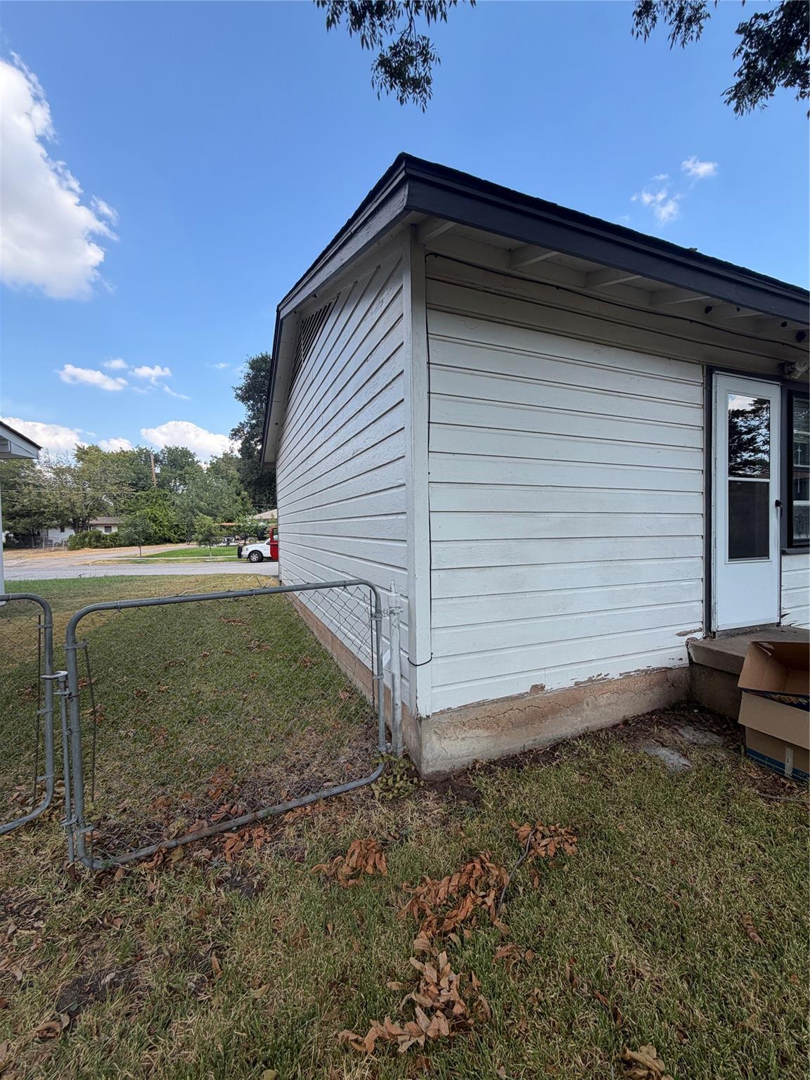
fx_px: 437
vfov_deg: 102.1
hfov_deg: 85.7
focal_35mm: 14
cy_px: 540
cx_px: 405
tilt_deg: -2.0
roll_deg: +2.7
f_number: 2.2
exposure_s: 1/522
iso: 40
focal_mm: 2.22
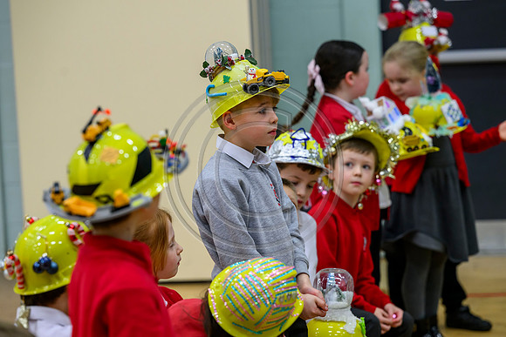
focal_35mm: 130
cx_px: 253
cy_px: 168
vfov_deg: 10.6
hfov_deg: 15.8
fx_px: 1828
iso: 2500
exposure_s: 1/250
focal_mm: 130
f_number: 4
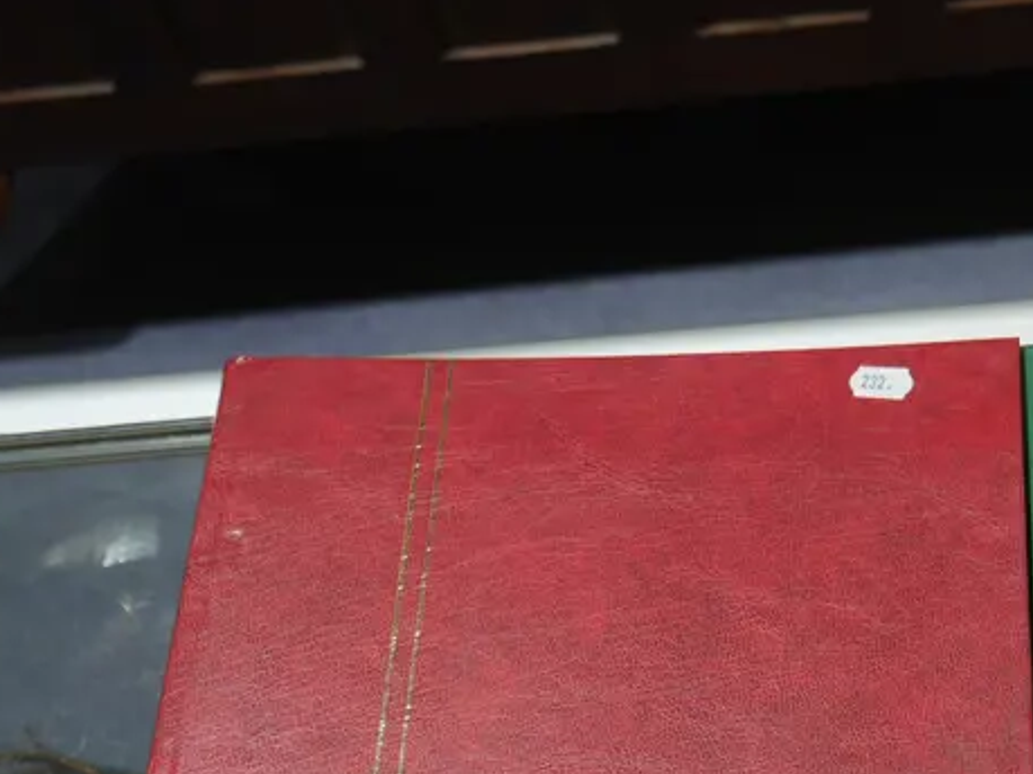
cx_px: 974
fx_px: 1999
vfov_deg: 21.1
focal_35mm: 67
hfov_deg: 27.7
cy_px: 783
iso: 200
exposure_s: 1/80
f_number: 3.6
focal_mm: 15
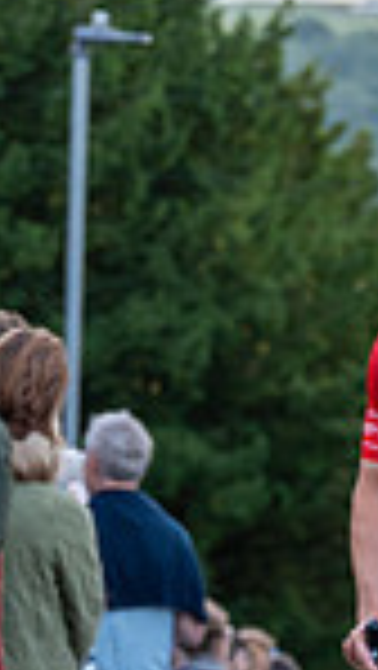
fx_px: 5728
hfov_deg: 3.7
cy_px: 115
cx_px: -549
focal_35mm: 322
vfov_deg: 6.7
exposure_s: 1/800
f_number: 3.5
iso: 1600
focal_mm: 79
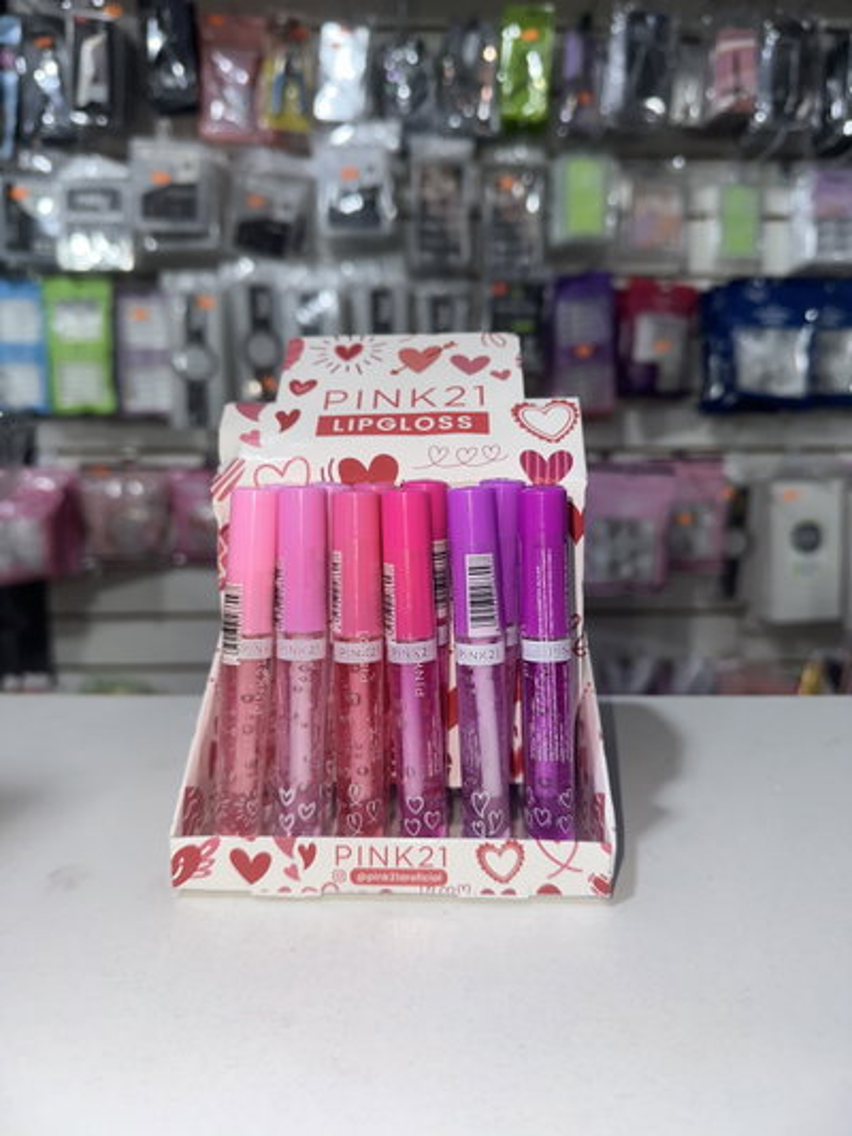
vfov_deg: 71.6
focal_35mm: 24
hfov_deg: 56.8
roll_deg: -0.7
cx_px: 426
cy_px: 568
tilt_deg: -10.1
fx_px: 787
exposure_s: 1/66
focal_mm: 6.86
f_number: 1.78
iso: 50
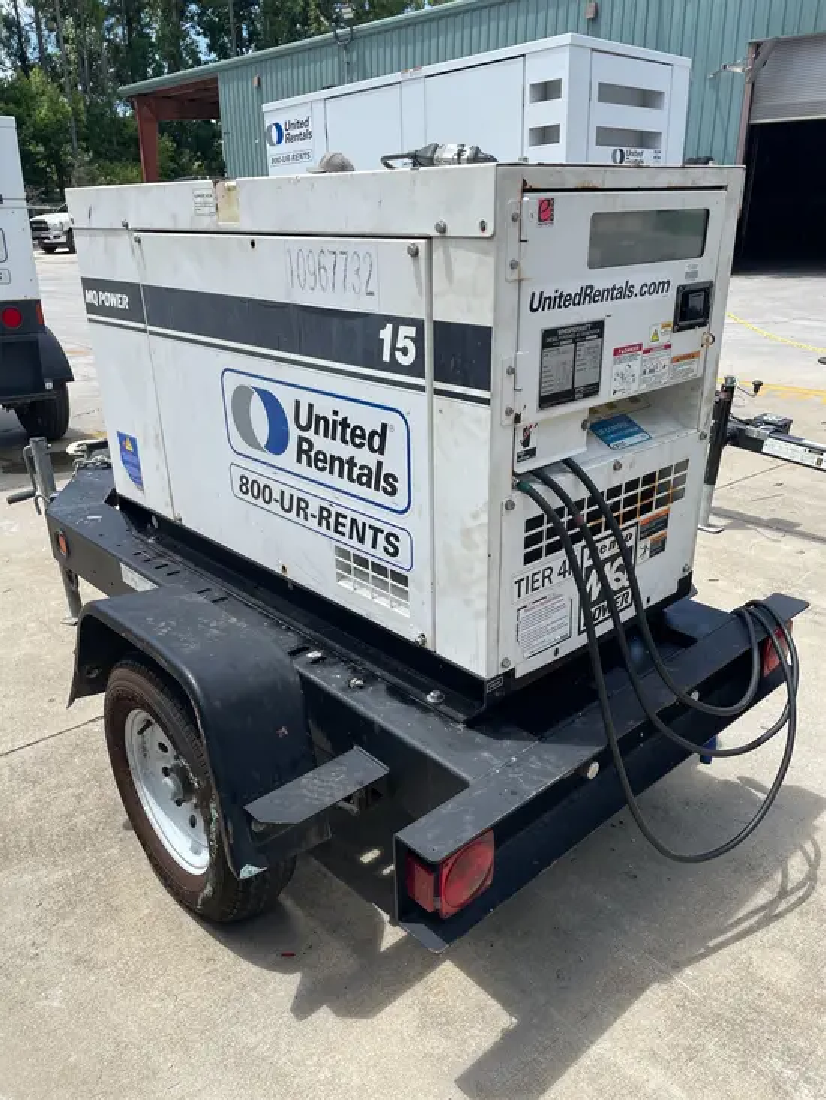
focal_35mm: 26
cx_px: 413
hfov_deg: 53.1
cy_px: 550
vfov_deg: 67.3
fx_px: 827
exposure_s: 1/1855
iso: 32
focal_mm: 4.2
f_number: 1.6
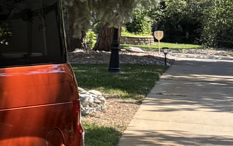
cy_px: 54
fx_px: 1022
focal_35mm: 161
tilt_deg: -2.2
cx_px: -435
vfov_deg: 8.1
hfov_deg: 10.1
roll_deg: -2.2
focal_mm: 6.76
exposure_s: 1/796
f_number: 1.78
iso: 100
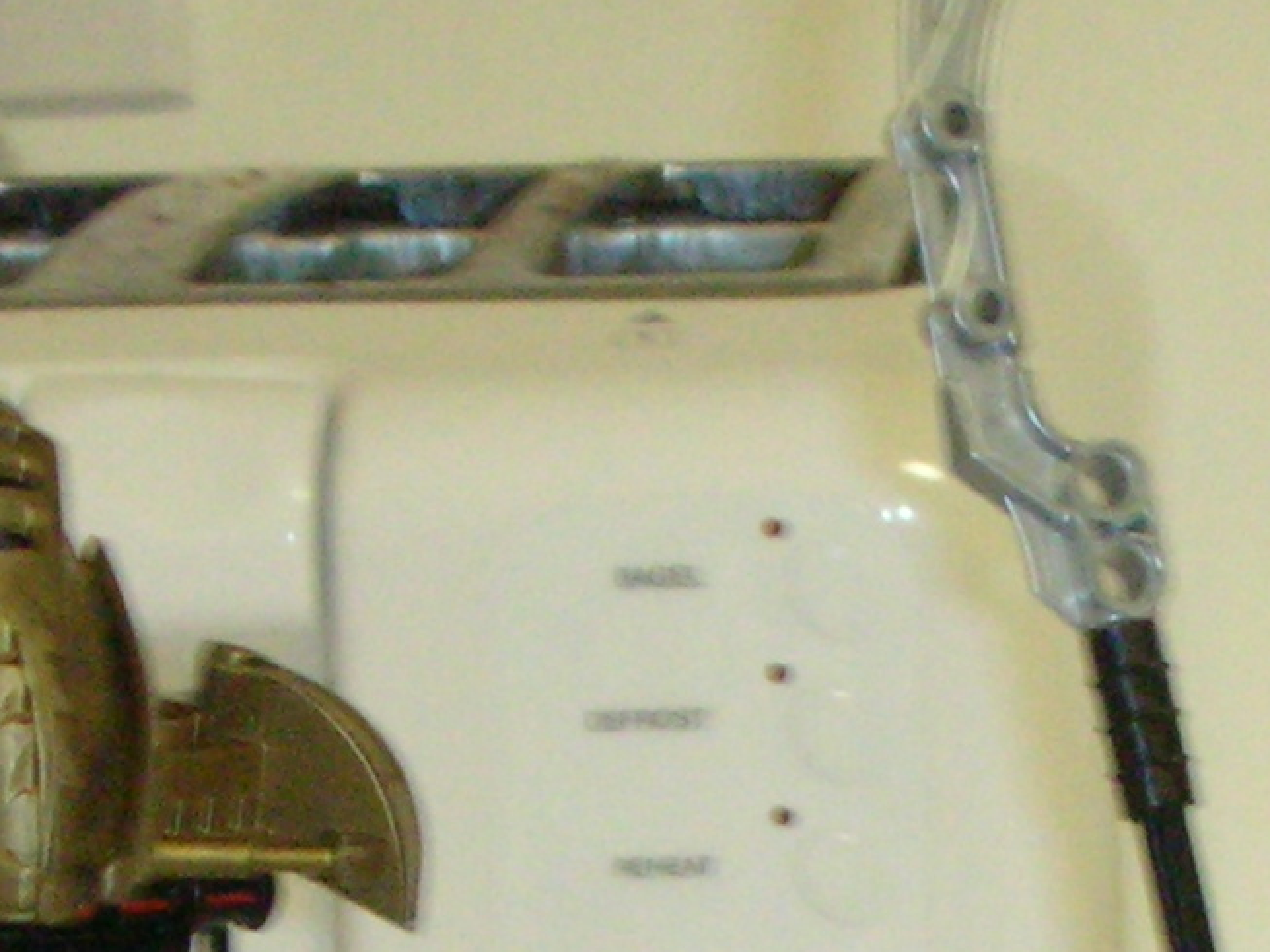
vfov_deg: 9.6
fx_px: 5541
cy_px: 1397
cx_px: 887
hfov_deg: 13.0
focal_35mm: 151
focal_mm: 5.8
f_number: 3
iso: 200
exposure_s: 1/15.5
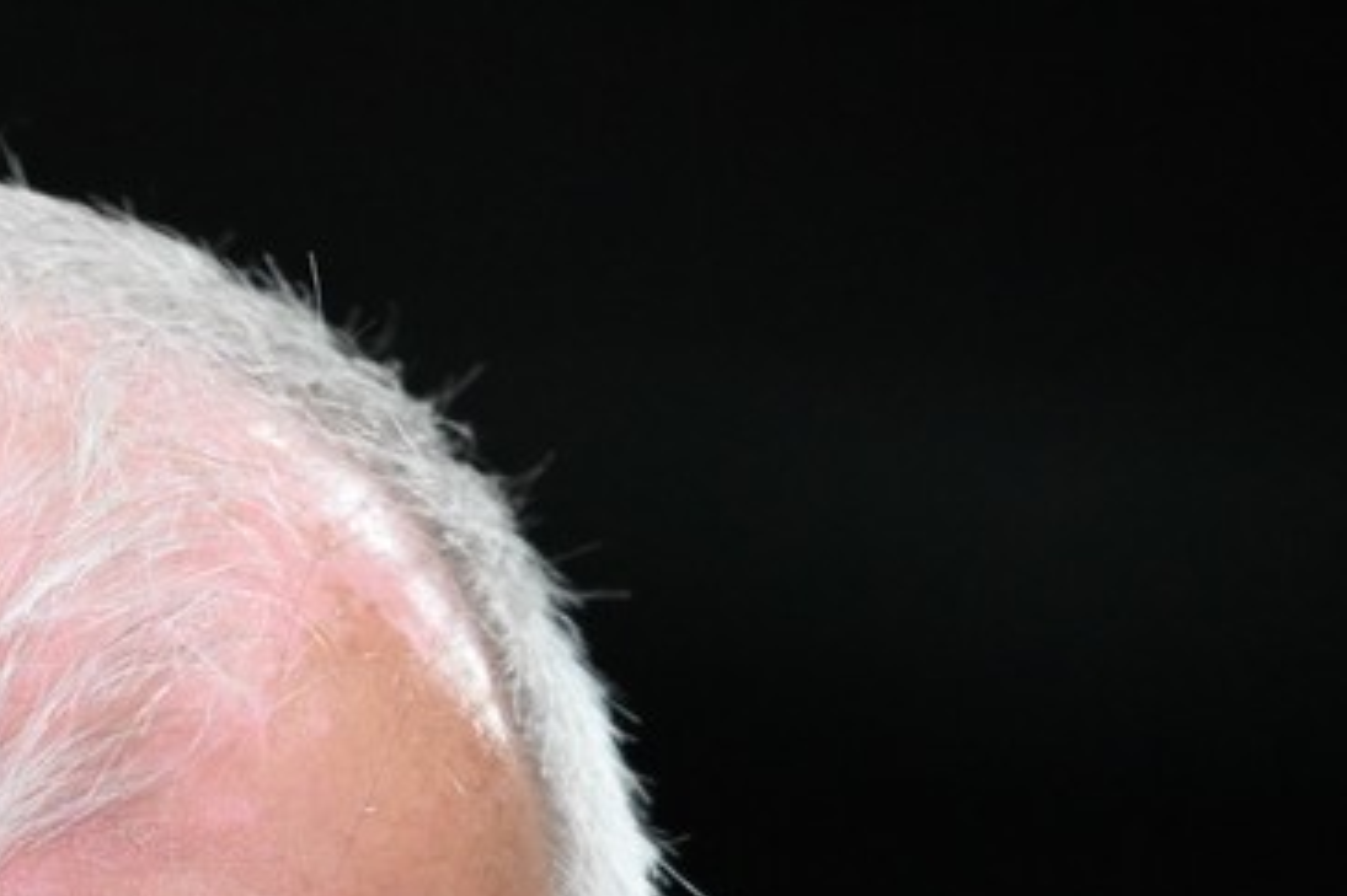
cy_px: 2065
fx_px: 29544
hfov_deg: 2.6
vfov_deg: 1.7
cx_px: -63
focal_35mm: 790
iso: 2500
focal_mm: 160
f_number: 2.8
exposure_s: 1/640
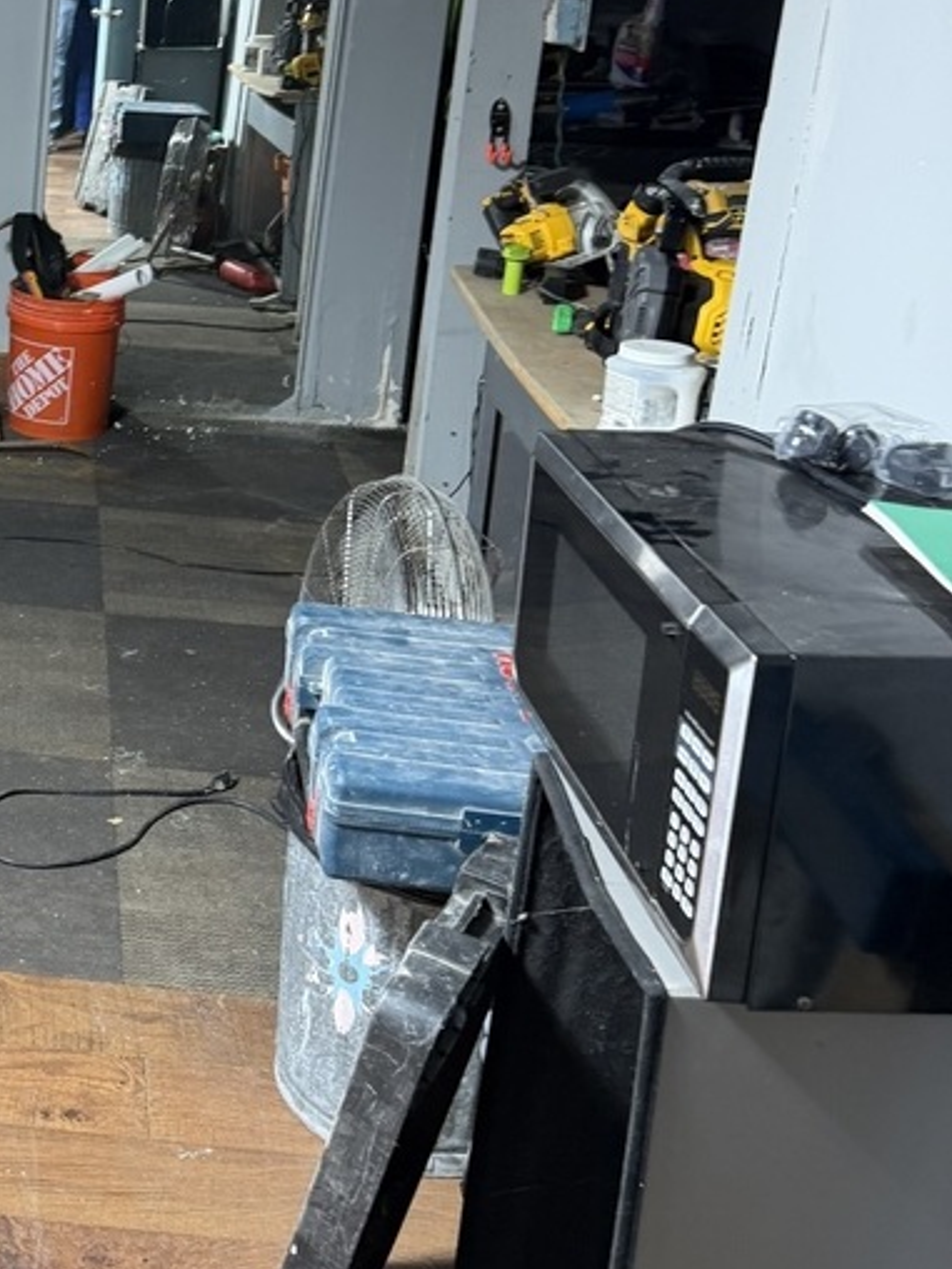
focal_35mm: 51
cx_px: -57
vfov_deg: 36.8
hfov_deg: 26.6
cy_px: 365
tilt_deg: -15.5
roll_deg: -5.3
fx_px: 1870
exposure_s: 1/60
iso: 160
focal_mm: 6.76
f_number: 1.78
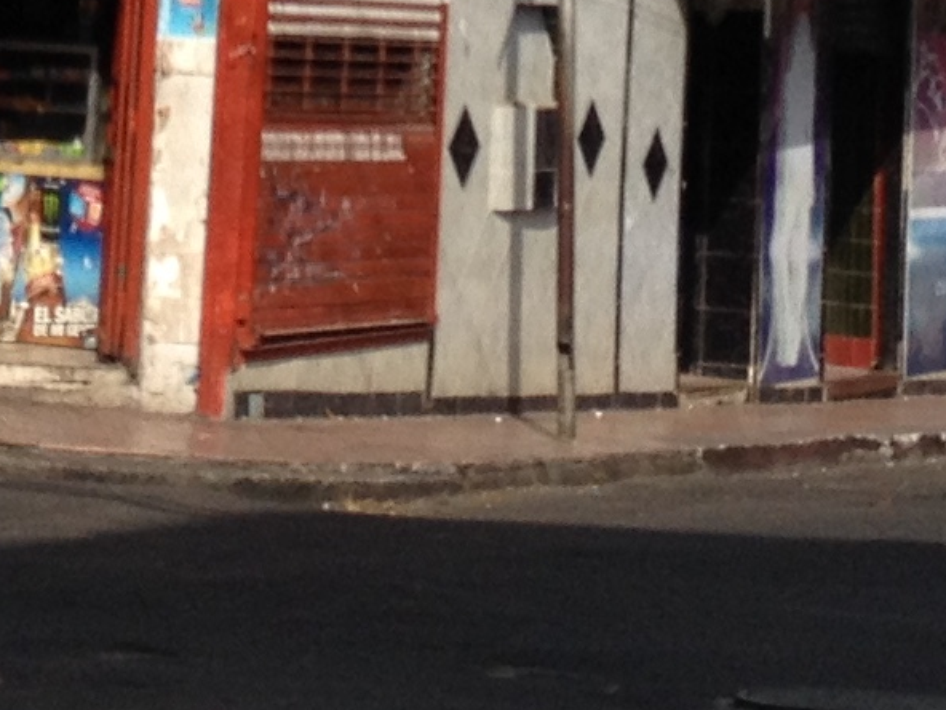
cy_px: -753
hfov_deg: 10.2
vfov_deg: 7.4
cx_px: 165
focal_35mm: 193
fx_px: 5274
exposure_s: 1/2045
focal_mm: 4.28
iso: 50
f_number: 2.4
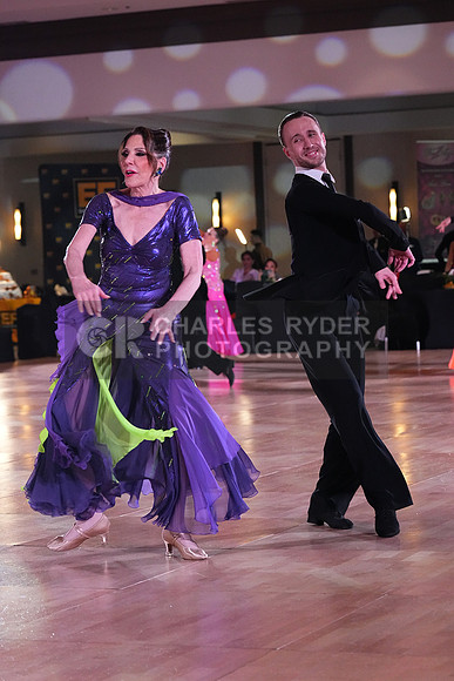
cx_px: 227
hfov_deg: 13.8
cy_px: 340
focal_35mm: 99
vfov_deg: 20.6
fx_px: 1871
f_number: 5.6
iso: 8000
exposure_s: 1/400
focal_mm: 99
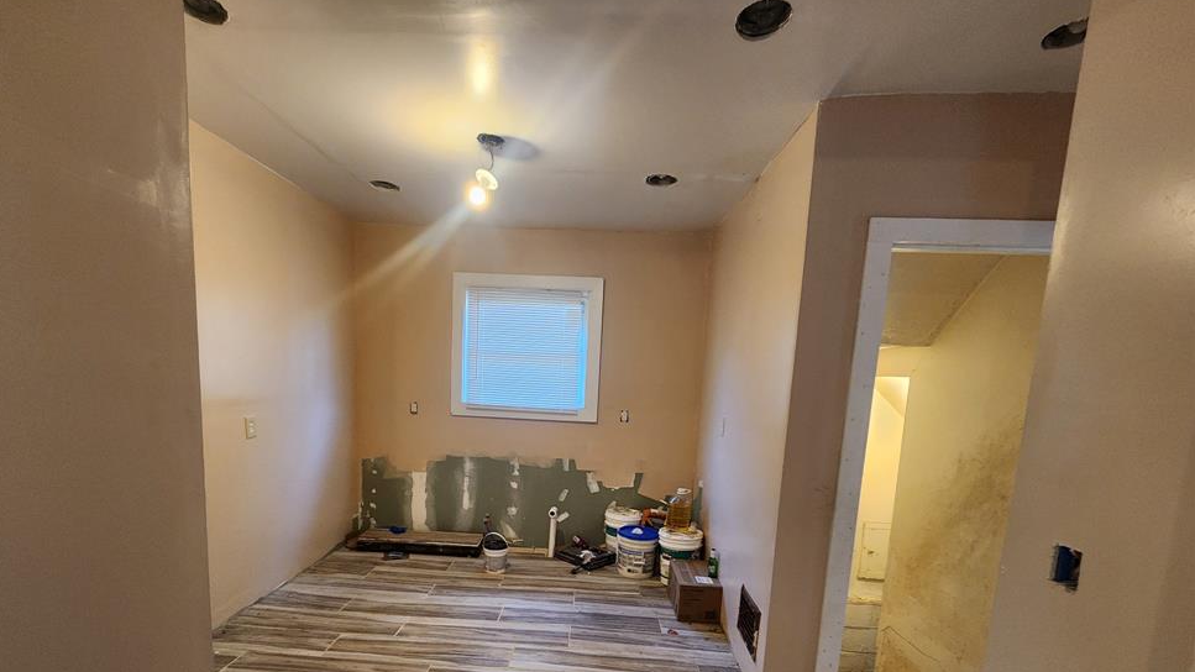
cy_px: 458
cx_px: 565
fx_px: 475
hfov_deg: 102.9
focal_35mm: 15
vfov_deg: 68.2
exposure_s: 1/40
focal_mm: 2.2
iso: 320
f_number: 2.2
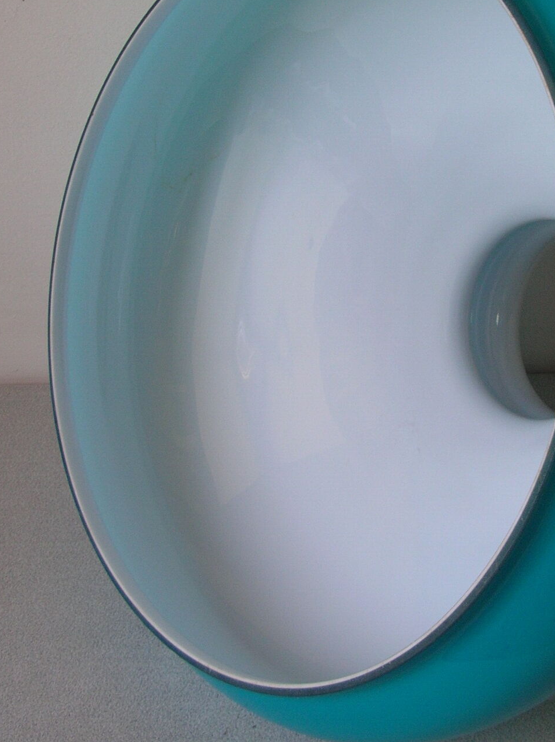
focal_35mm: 55
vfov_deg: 34.8
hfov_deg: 26.3
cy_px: 285
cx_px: 402
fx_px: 1177
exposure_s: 1/40.8
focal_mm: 5.8
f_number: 2.8
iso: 50
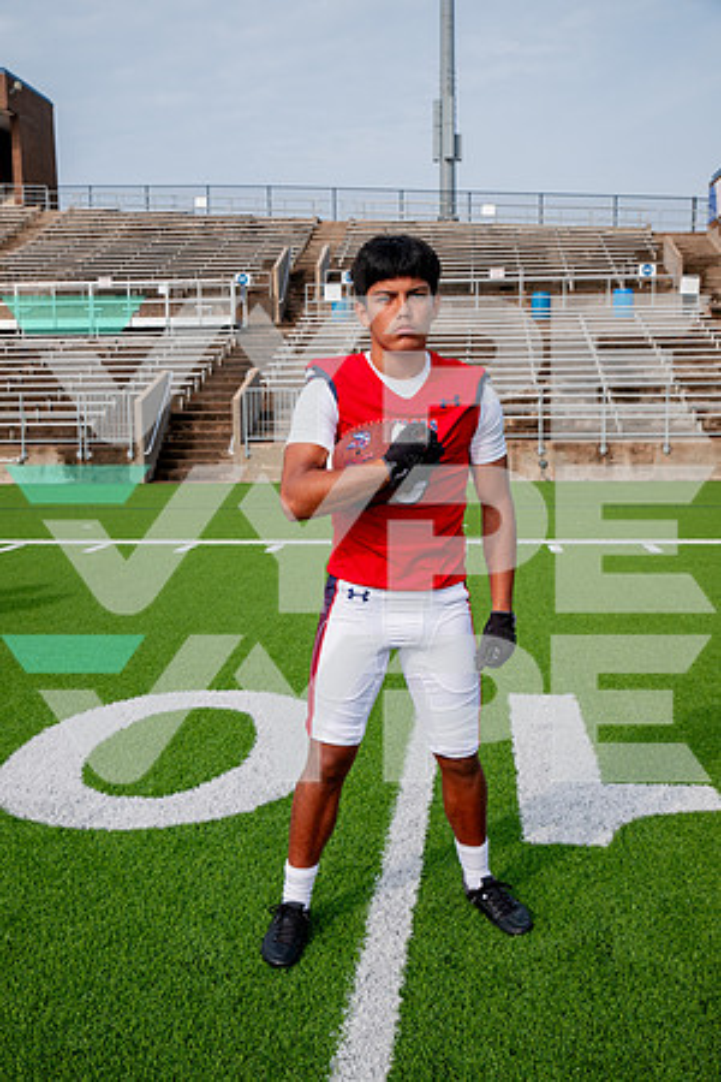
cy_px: 541
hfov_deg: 35.1
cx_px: 360
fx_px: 1141
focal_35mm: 38
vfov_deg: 50.7
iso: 125
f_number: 7.1
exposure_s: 1/320
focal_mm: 38
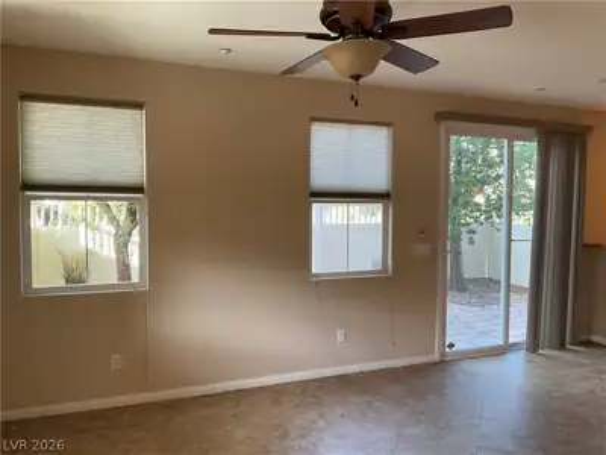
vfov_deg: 48.2
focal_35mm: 29
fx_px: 508
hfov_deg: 61.7
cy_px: 228
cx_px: 303
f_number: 1.8
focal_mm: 3
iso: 64
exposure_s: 1/60
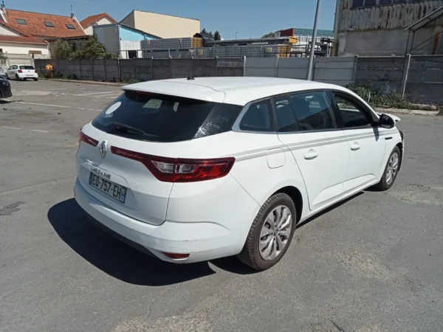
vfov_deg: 49.7
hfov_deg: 63.4
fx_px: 358
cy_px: 166
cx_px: 222
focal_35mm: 28
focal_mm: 3.46
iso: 103
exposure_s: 1/2320
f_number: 2.2
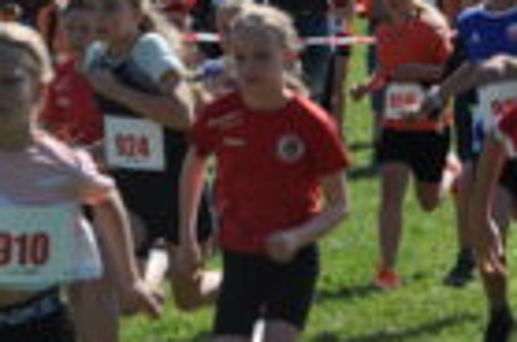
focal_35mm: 237
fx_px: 3402
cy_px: 82
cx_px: -45
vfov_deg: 5.8
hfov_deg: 8.6
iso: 200
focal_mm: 55
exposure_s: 1/160
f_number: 13
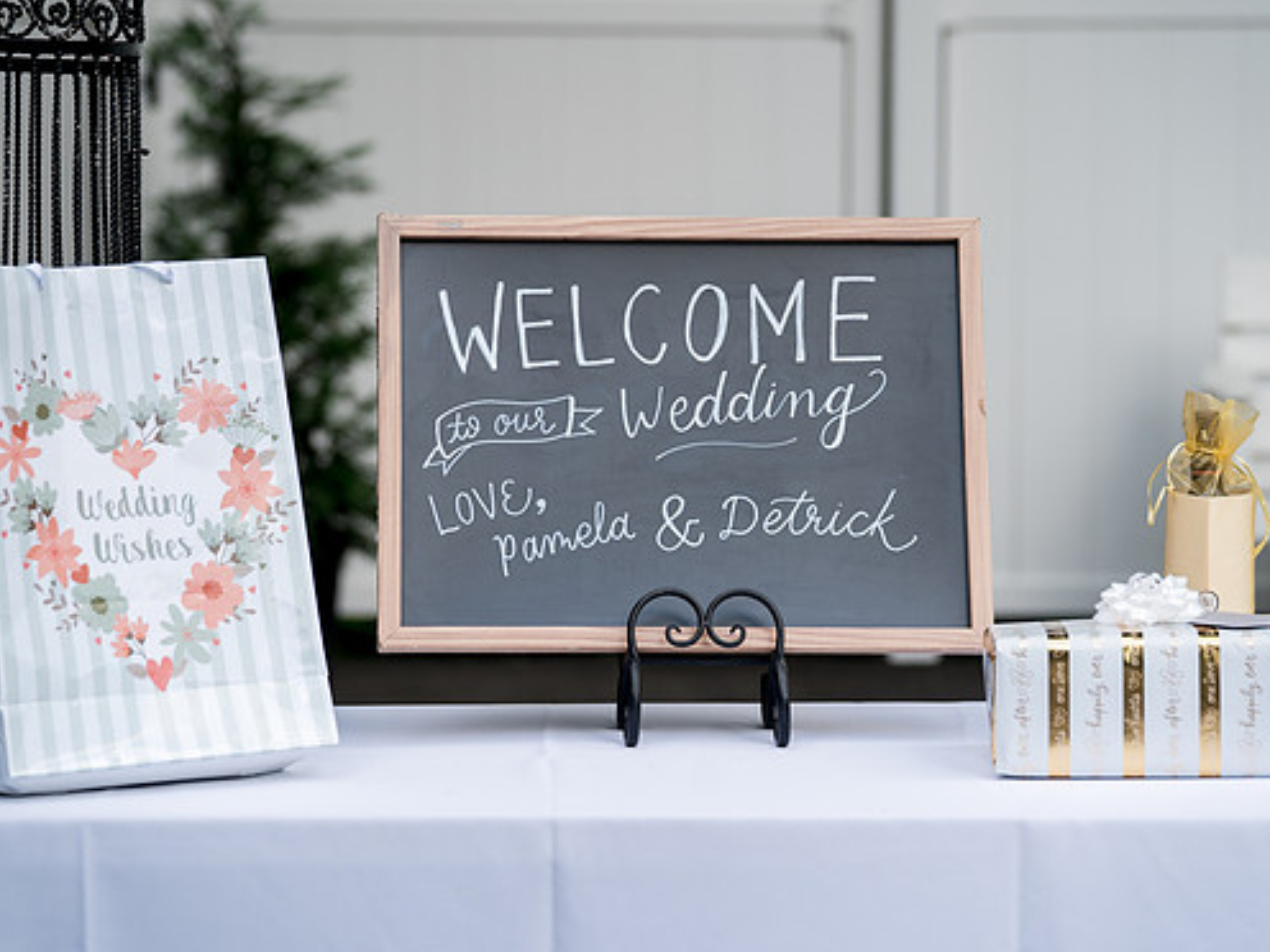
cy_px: 442
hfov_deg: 12.8
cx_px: 643
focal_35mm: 154
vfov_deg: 9.6
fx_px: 5650
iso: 100
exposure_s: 1/200
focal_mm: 131
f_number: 4
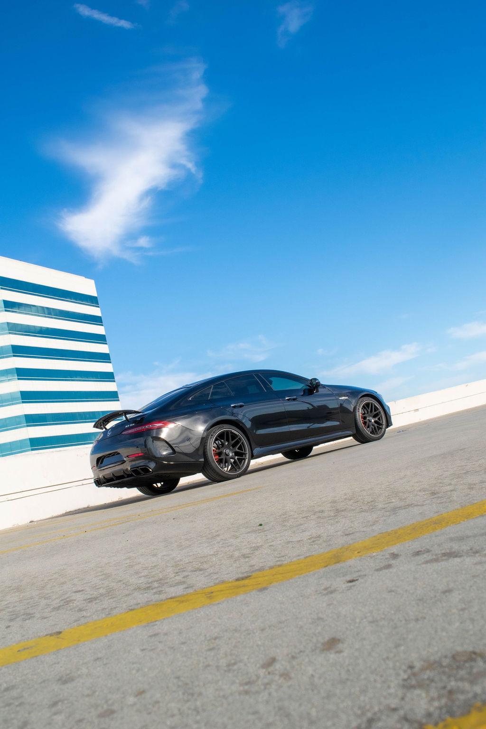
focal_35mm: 32
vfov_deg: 59.5
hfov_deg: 41.7
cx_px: 243
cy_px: 364
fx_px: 638
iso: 280
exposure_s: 1/500
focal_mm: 21
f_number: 11
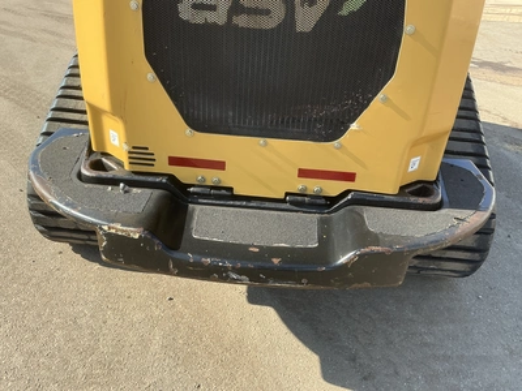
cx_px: 261
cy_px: 196
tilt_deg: -30.1
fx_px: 422
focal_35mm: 28
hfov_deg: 63.4
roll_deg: -4.4
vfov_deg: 49.7
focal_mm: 3
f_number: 1.8
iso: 25
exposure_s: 1/620
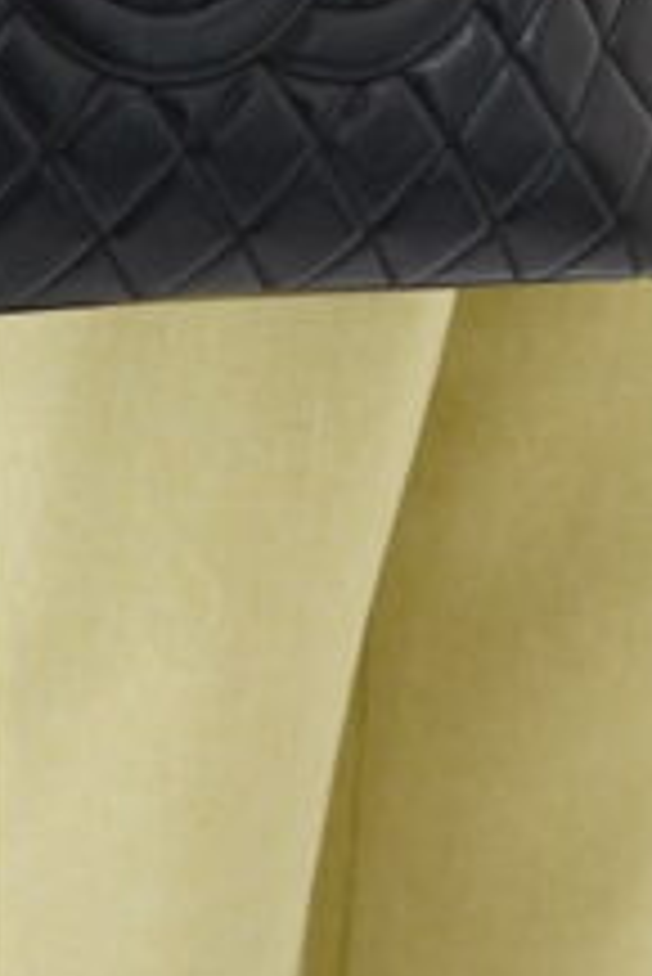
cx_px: 357
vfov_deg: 8.4
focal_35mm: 236
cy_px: -751
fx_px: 6401
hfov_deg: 5.8
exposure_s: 1/8
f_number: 6.3
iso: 640
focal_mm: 50
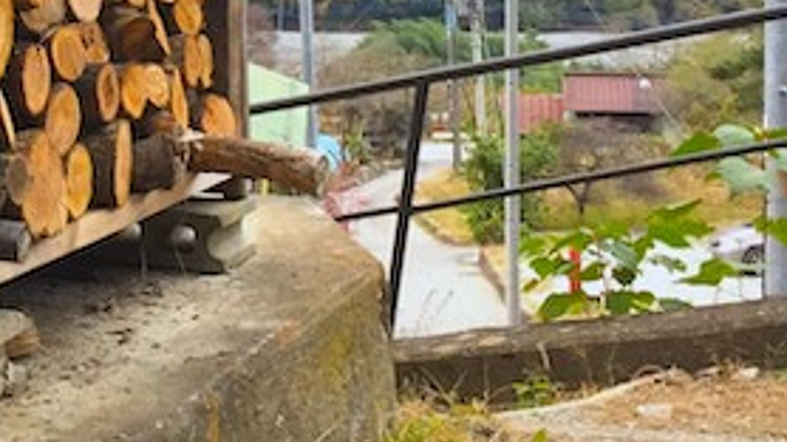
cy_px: -241
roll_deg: +1.4
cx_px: 59
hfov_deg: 22.8
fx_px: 1898
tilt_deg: +2.1
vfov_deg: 12.5
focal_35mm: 91
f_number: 2.2
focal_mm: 4.15
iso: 64
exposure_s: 1/30
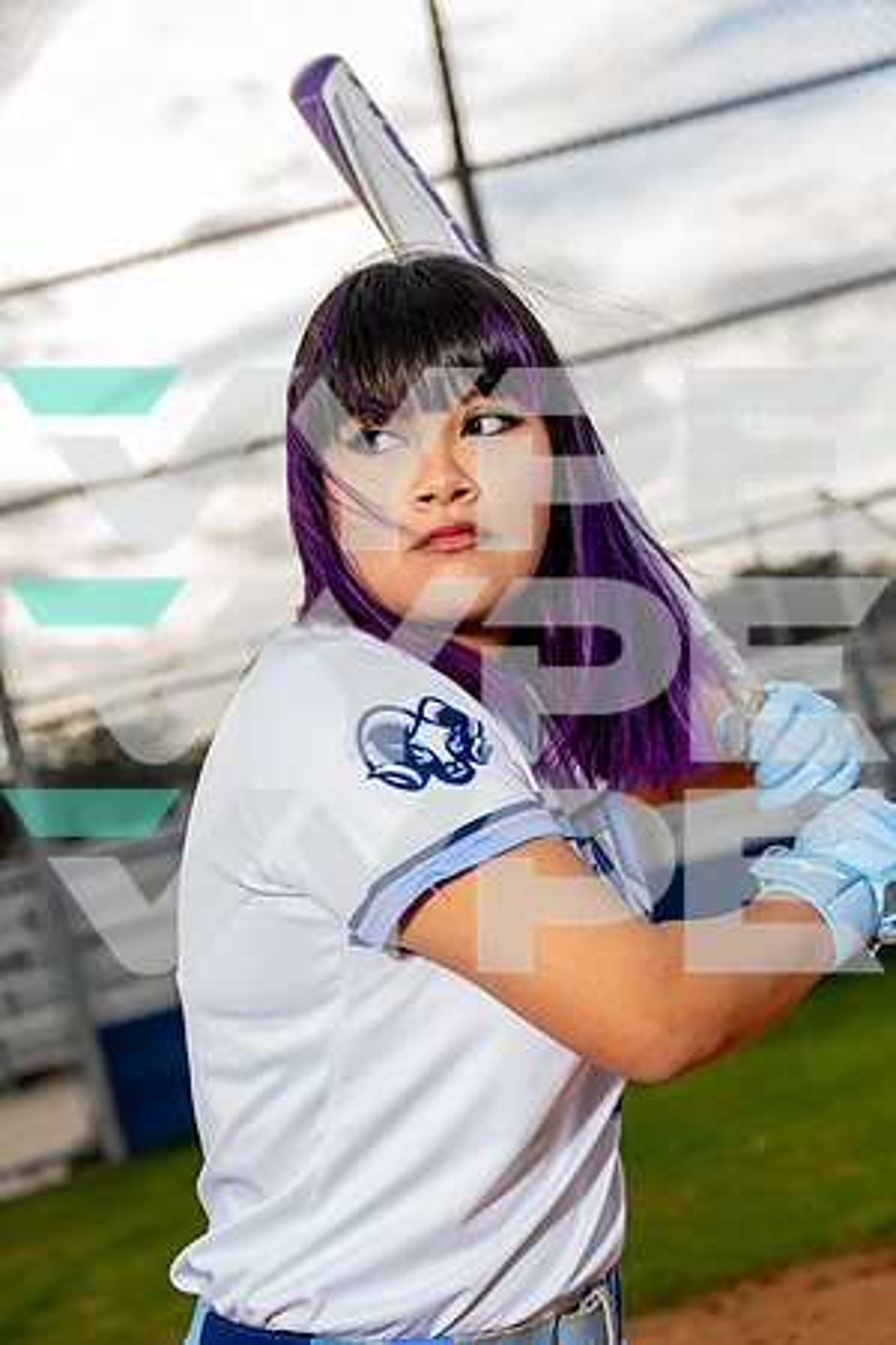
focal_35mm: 54
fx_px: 2016
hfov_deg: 25.1
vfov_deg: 36.9
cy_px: 672
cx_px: 448
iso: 80
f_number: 4
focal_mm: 54
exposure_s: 1/250
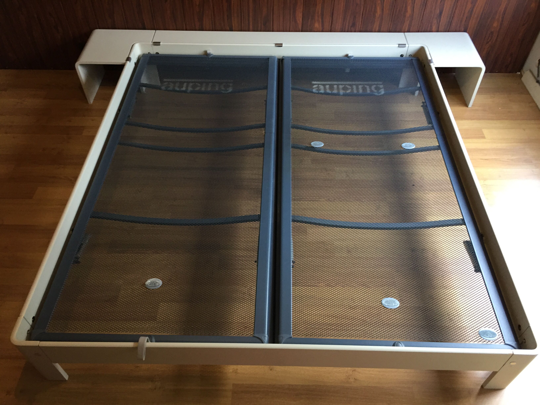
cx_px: 270
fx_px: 452
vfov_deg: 48.2
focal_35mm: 29
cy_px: 202
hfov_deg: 61.7
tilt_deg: -47.6
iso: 160
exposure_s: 1/33
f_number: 2.2
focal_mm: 4.15
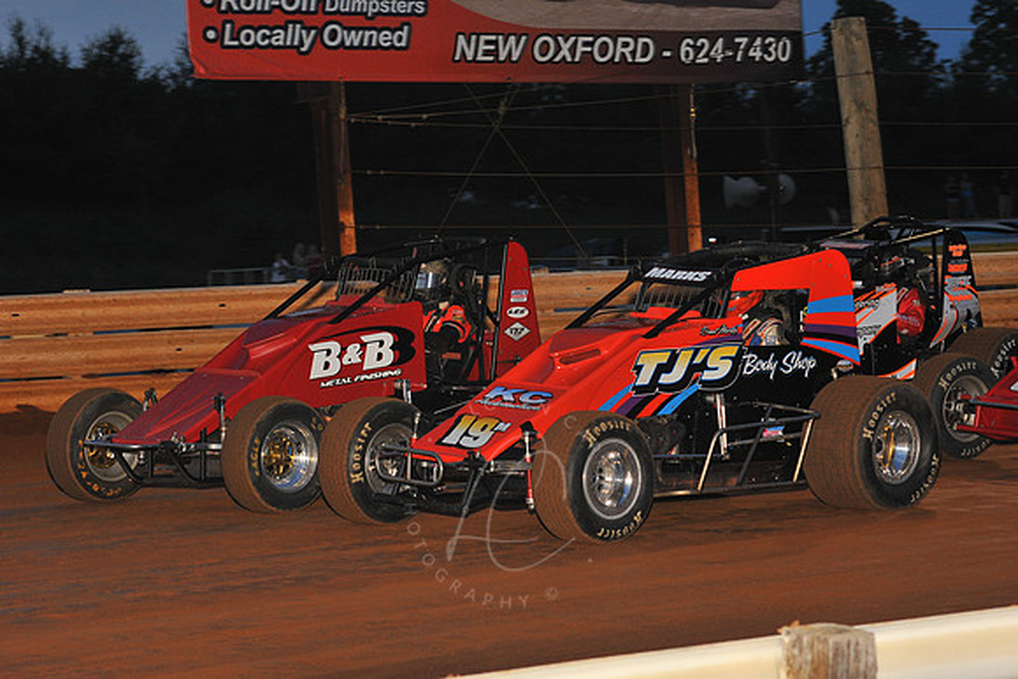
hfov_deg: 17.1
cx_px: 509
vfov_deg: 11.4
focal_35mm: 120
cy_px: 340
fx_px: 3394
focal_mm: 120
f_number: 7.1
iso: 1000
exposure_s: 1/320
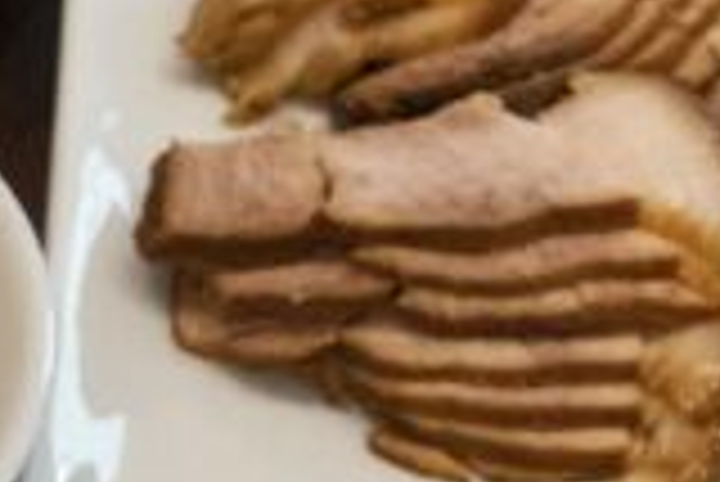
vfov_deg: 5.1
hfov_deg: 7.6
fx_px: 5385
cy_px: 372
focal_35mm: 269
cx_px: 490
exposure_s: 1/160
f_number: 5.6
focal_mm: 42
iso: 5000
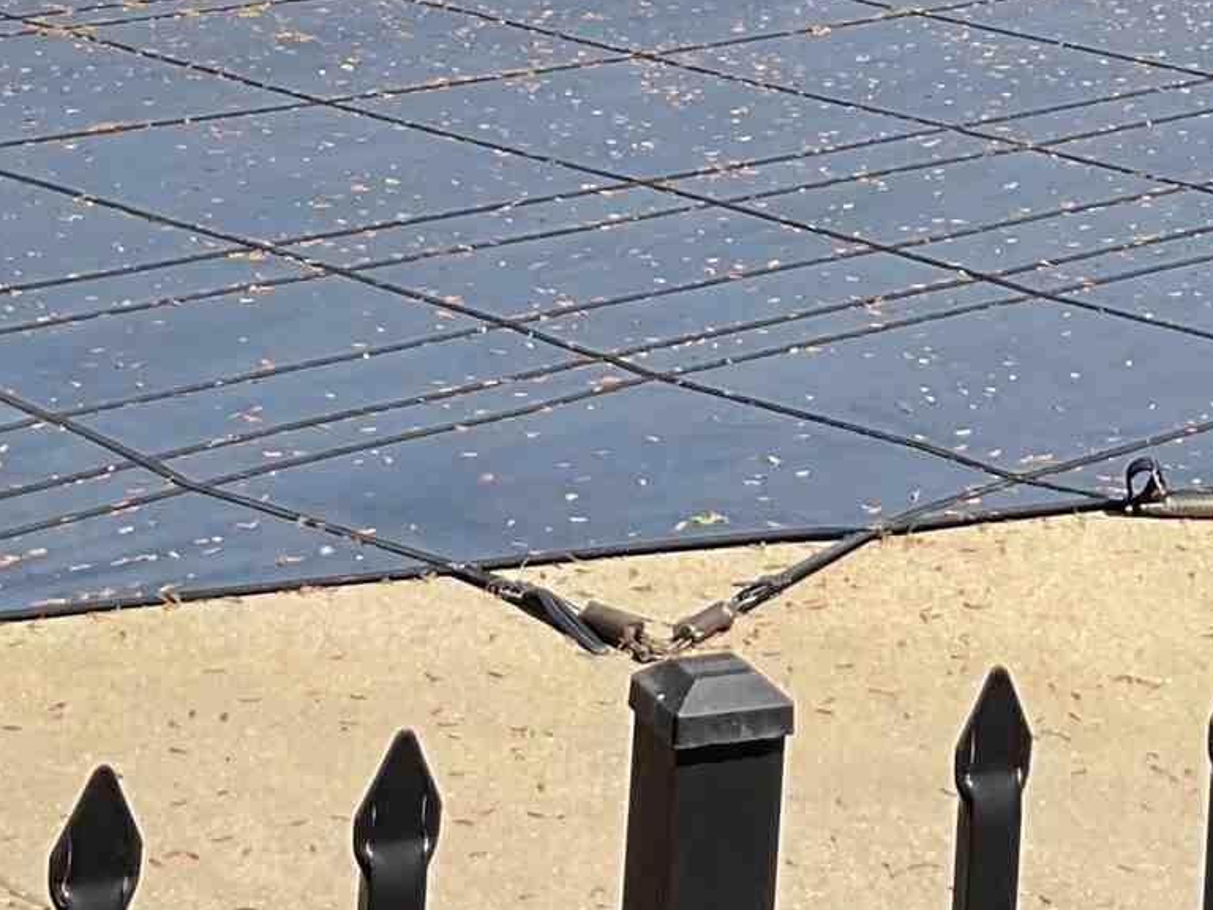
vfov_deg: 11.6
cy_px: -867
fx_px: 4065
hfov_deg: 16.8
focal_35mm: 116
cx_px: 1008
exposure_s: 1/1311
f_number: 1.8
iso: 16
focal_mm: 3
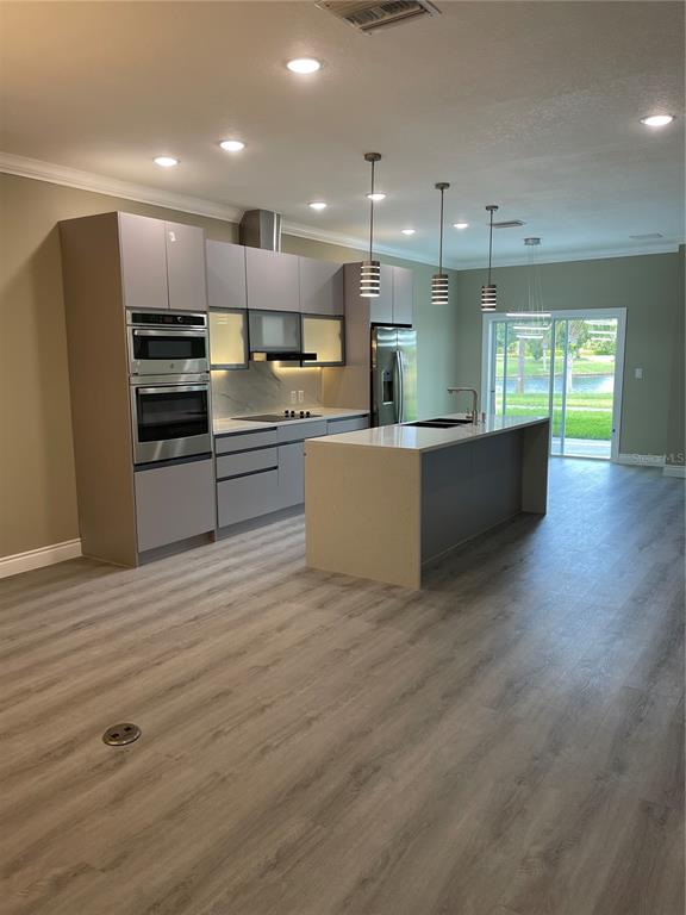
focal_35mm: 25
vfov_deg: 69.4
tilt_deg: -9.4
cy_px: 458
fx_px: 661
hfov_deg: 54.9
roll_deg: +0.7
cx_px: 343
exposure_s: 1/120
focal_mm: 5.1
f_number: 1.6
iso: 125
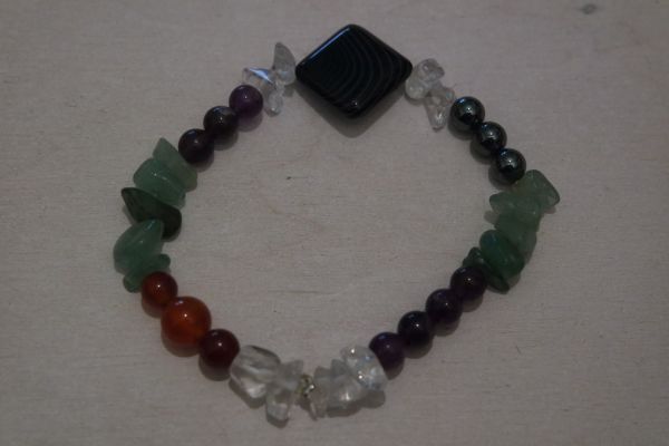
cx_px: 334
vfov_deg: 19.7
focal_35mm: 69
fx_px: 1282
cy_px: 223
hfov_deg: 29.2
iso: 3200
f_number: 5.6
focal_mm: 45
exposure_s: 1/60
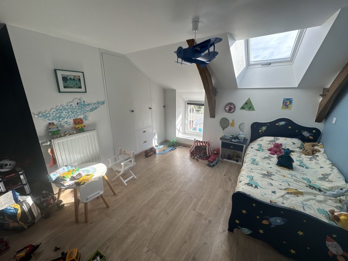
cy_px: 130
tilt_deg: -15.9
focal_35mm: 14
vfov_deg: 85.7
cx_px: 174
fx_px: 141
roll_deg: +0.7
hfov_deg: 102.1
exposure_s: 1/252
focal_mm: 2.22
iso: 40
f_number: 2.2
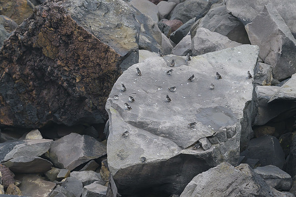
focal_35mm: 400
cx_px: 148
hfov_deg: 5.2
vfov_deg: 3.4
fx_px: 3287
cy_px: 98
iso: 1000
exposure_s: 1/1000
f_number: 8
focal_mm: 400
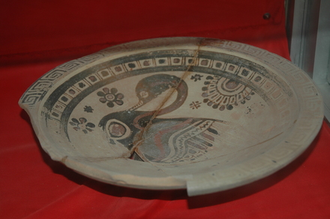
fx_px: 632
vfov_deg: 19.7
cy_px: 110
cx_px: 165
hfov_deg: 29.3
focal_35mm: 69
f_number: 4.5
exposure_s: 1/60
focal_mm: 46
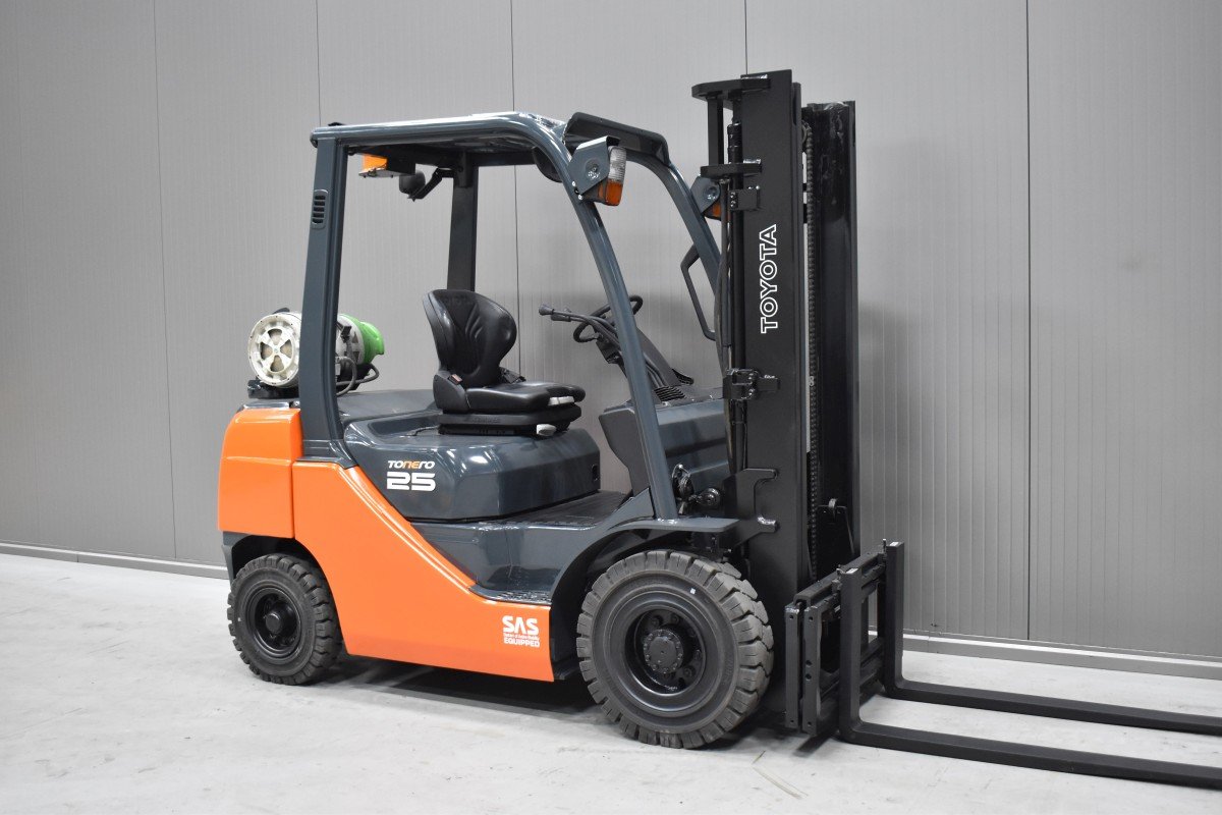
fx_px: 1222
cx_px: 611
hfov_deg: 53.1
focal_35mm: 36
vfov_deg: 36.9
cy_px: 408
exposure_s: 1/40
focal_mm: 24
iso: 1600
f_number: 4
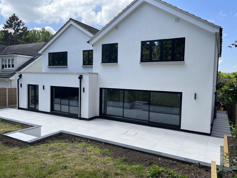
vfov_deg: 53.1
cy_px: 89
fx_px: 178
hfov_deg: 67.3
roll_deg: -0.7
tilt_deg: -4.2
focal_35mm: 26
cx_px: 118
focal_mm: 5.1
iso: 50
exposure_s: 1/1862
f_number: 1.6
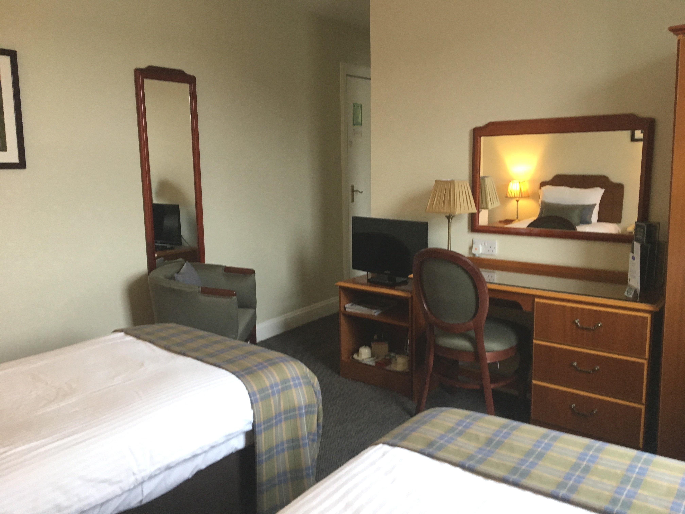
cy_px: 257
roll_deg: +0.8
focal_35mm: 29
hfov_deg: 61.7
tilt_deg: -11.1
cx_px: 342
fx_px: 574
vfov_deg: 48.2
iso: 125
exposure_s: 1/33
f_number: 2.2
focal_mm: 4.15
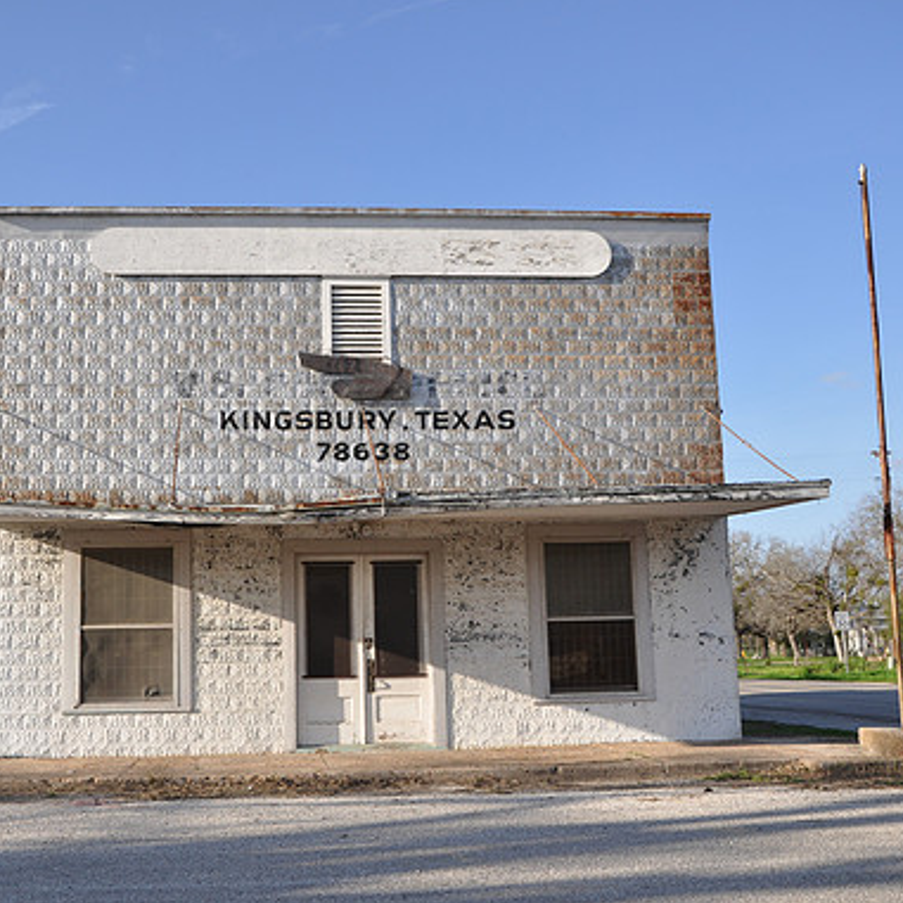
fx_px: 1200
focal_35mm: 41
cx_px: 358
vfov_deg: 41.3
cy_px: 449
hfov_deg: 41.1
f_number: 8
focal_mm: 21
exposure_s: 1/250
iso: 200
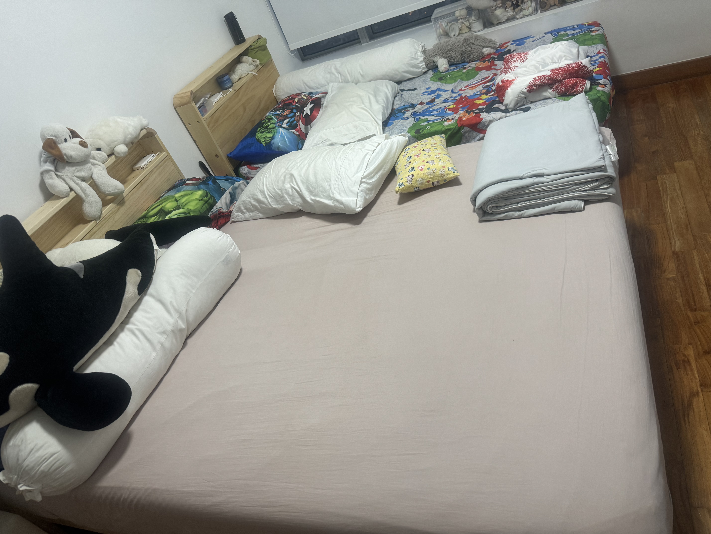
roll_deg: +26.1
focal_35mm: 24
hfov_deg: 71.6
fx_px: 493
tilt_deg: -33.2
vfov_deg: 56.8
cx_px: 356
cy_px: 267
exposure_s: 1/100
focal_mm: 6.76
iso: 160
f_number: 1.78
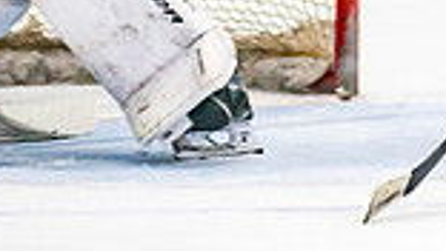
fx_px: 8177
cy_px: -292
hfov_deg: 3.1
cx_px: 678
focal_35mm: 691
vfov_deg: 1.8
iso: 2500
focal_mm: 140
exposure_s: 1/640
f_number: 2.8
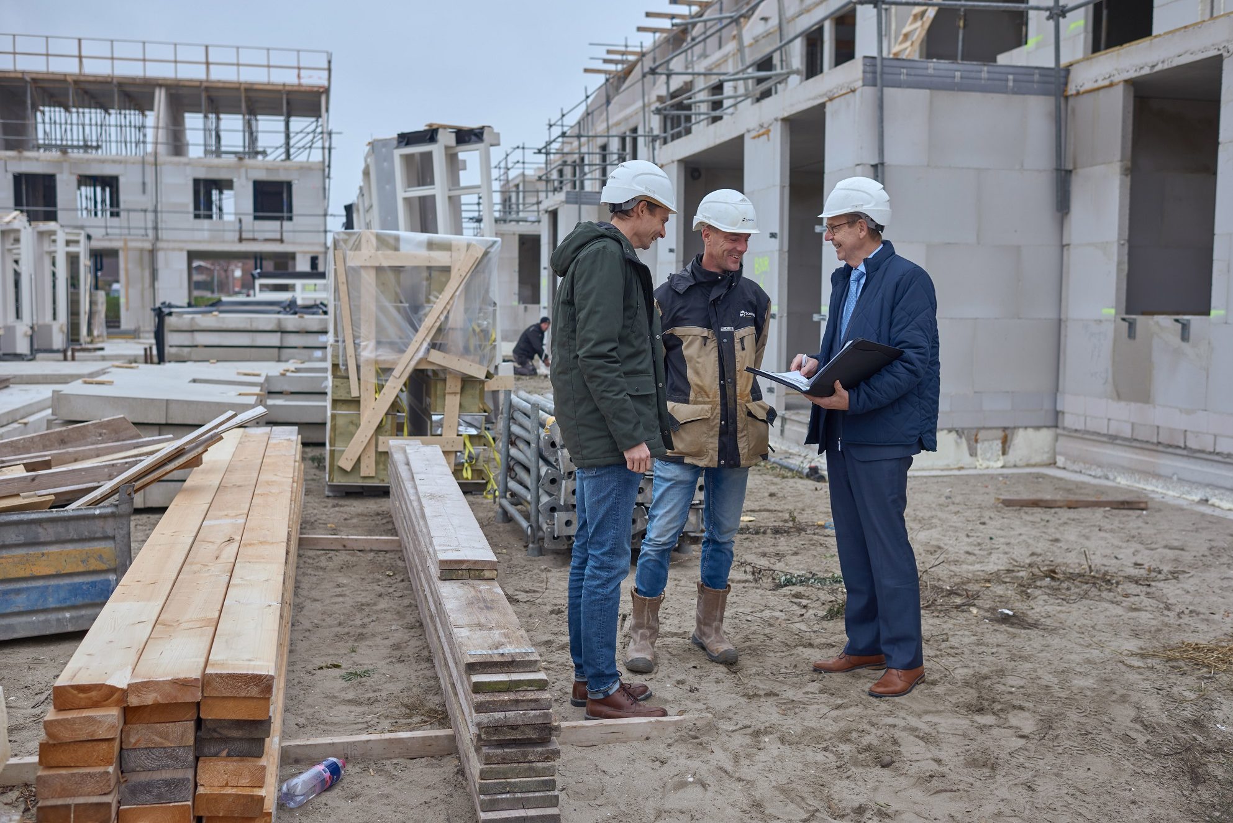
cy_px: 412
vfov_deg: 37.9
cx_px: 616
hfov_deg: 54.4
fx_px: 1199
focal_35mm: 35
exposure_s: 1/200
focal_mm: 35
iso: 100
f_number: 3.5
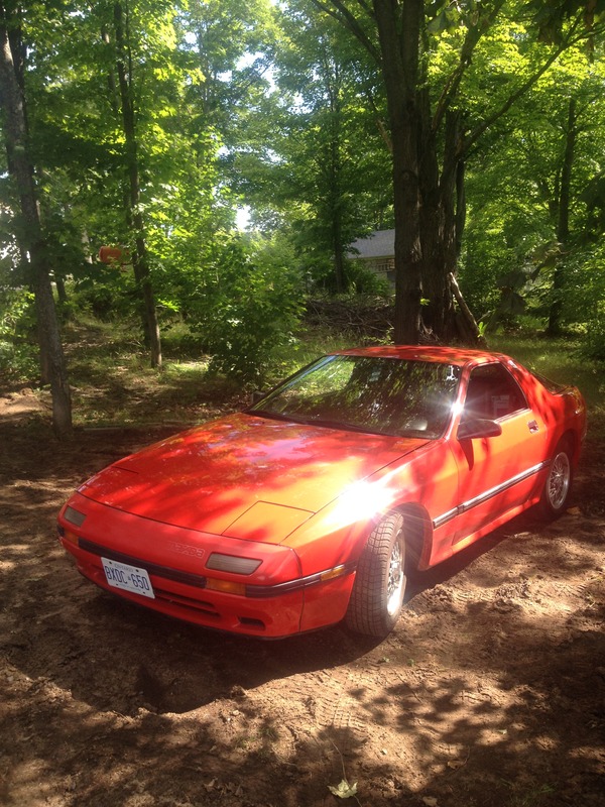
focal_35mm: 35
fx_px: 816
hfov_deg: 40.7
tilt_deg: -11.1
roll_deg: +2.7
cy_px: 404
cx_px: 302
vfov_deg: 52.6
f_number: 2.4
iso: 50
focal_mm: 4.28
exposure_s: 1/210
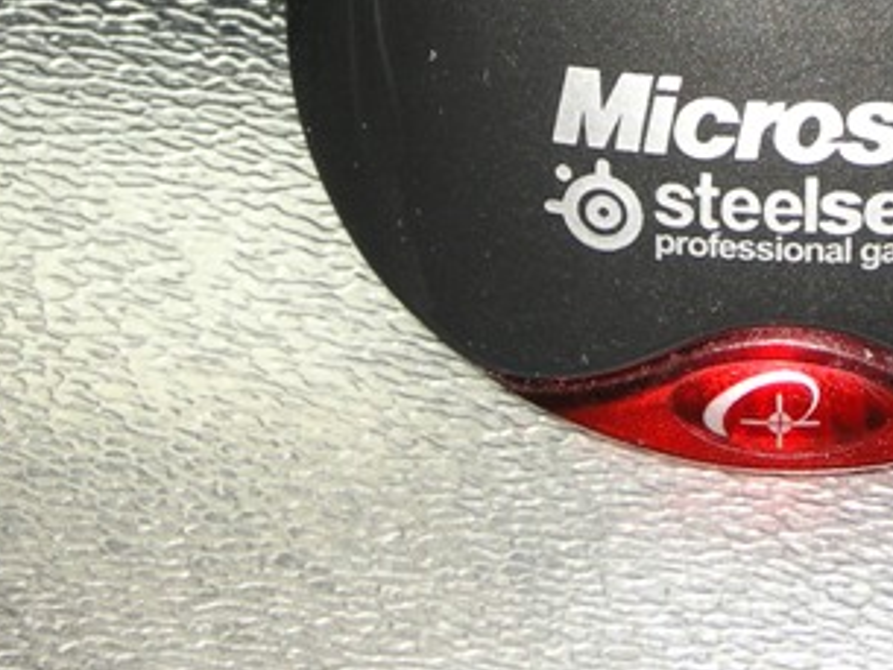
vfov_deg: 5.9
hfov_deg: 7.8
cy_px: -214
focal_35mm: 252
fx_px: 6503
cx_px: 799
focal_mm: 15.7
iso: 64
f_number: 3.9
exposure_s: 1/60
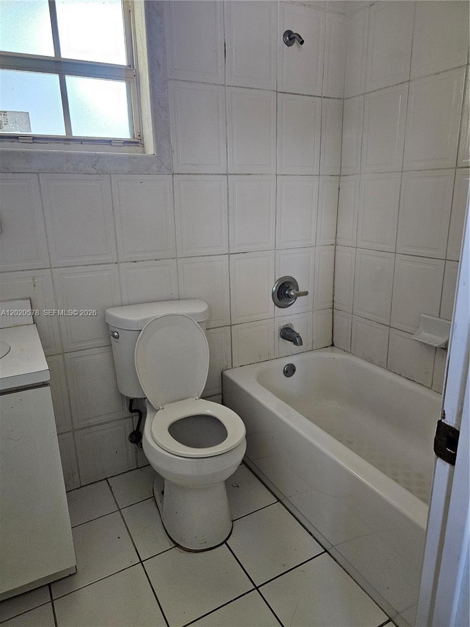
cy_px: 314
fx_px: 416
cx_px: 235
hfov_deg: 58.9
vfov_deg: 73.9
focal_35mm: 23
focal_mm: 6.3
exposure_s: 1/120
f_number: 1.7
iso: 500
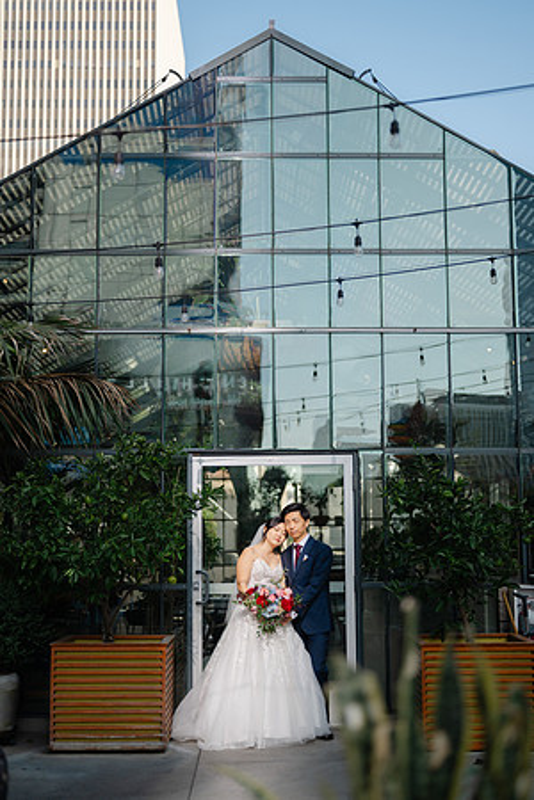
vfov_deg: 39.6
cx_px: 267
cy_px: 400
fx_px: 1112
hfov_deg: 27.0
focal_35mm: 50
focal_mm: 50
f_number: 1.8
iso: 80
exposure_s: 1/2000
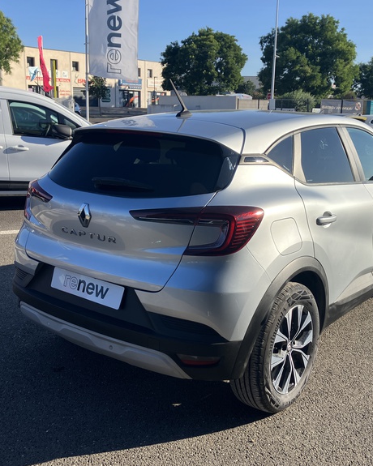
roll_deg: -1.0
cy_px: 242
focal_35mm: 38
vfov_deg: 47.9
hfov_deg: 39.0
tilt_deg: -13.0
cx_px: 220
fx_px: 524
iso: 32
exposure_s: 1/1312
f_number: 1.8
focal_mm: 3.99
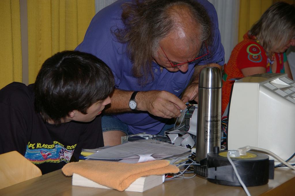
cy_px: 98
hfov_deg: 14.7
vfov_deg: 9.8
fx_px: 1142
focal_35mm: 140
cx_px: 148
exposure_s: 1/125
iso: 200
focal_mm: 93
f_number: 5.6
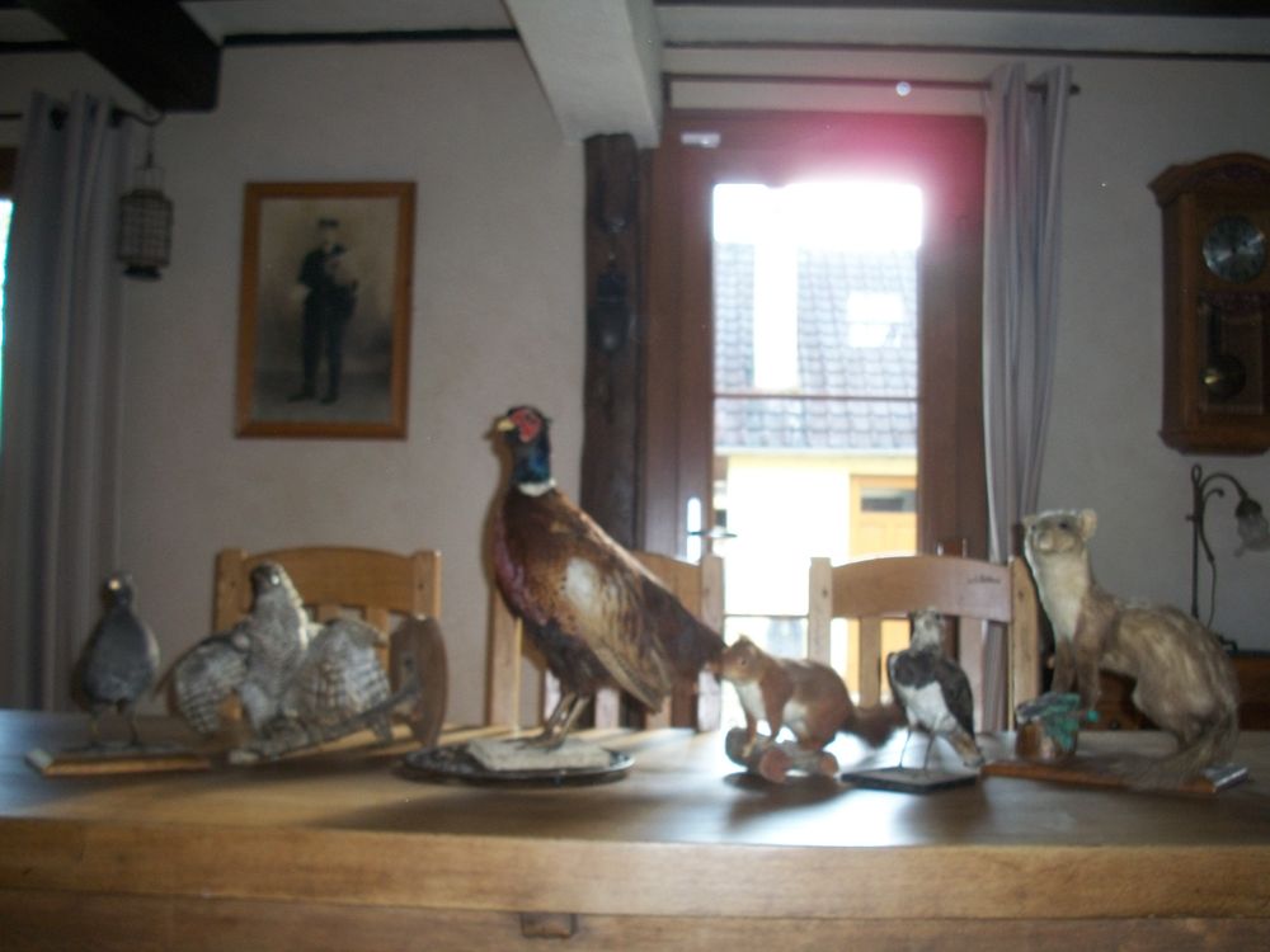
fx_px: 1284
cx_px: 635
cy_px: 476
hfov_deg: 52.6
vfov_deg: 40.7
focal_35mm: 35
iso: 160
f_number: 3.1
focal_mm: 6.3
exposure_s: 1/30
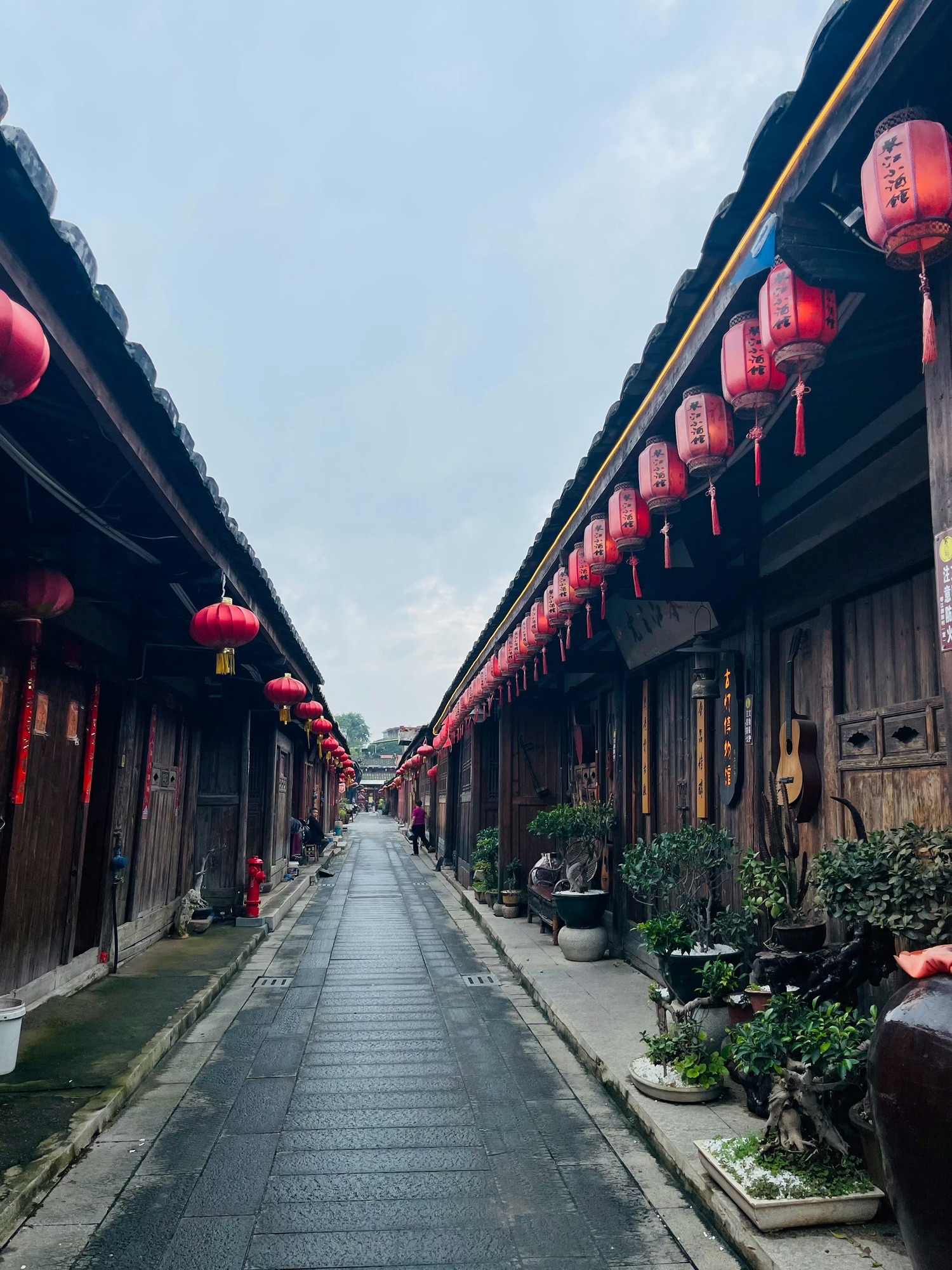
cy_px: 635
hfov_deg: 53.1
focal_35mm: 26
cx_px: 476
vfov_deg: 67.3
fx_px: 953
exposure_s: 1/1739
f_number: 1.6
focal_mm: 5.1
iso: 32
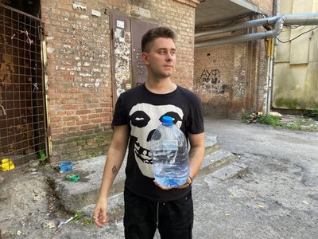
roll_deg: +0.1
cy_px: 120
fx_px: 239
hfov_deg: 67.3
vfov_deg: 53.1
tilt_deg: -8.0
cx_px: 159
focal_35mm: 26
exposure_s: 1/121
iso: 80
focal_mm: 4.25
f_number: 1.8
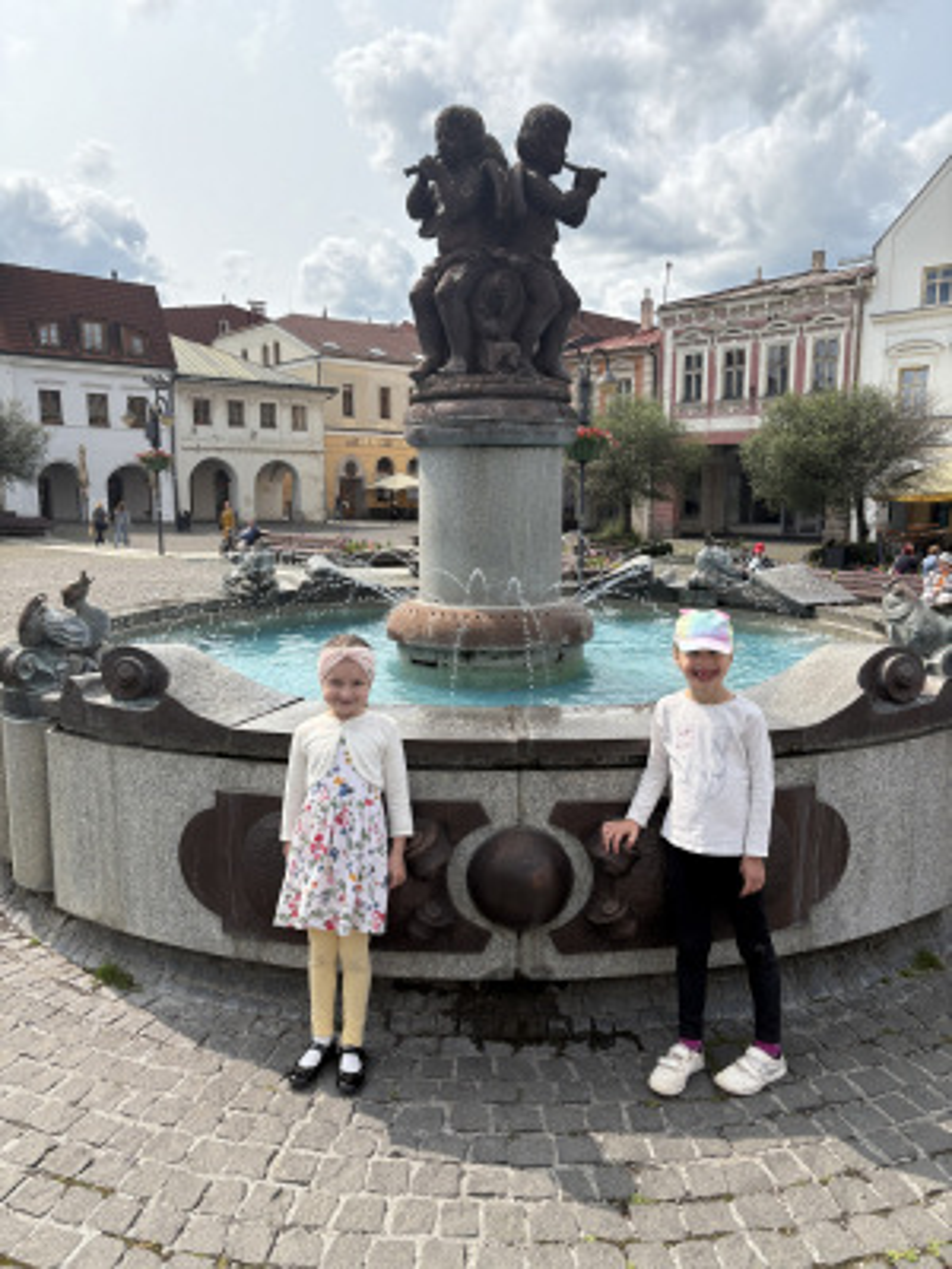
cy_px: 634
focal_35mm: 26
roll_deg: +0.6
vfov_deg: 67.3
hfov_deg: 53.1
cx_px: 476
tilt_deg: -9.3
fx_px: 953
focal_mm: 5.96
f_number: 1.6
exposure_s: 1/3448
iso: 50
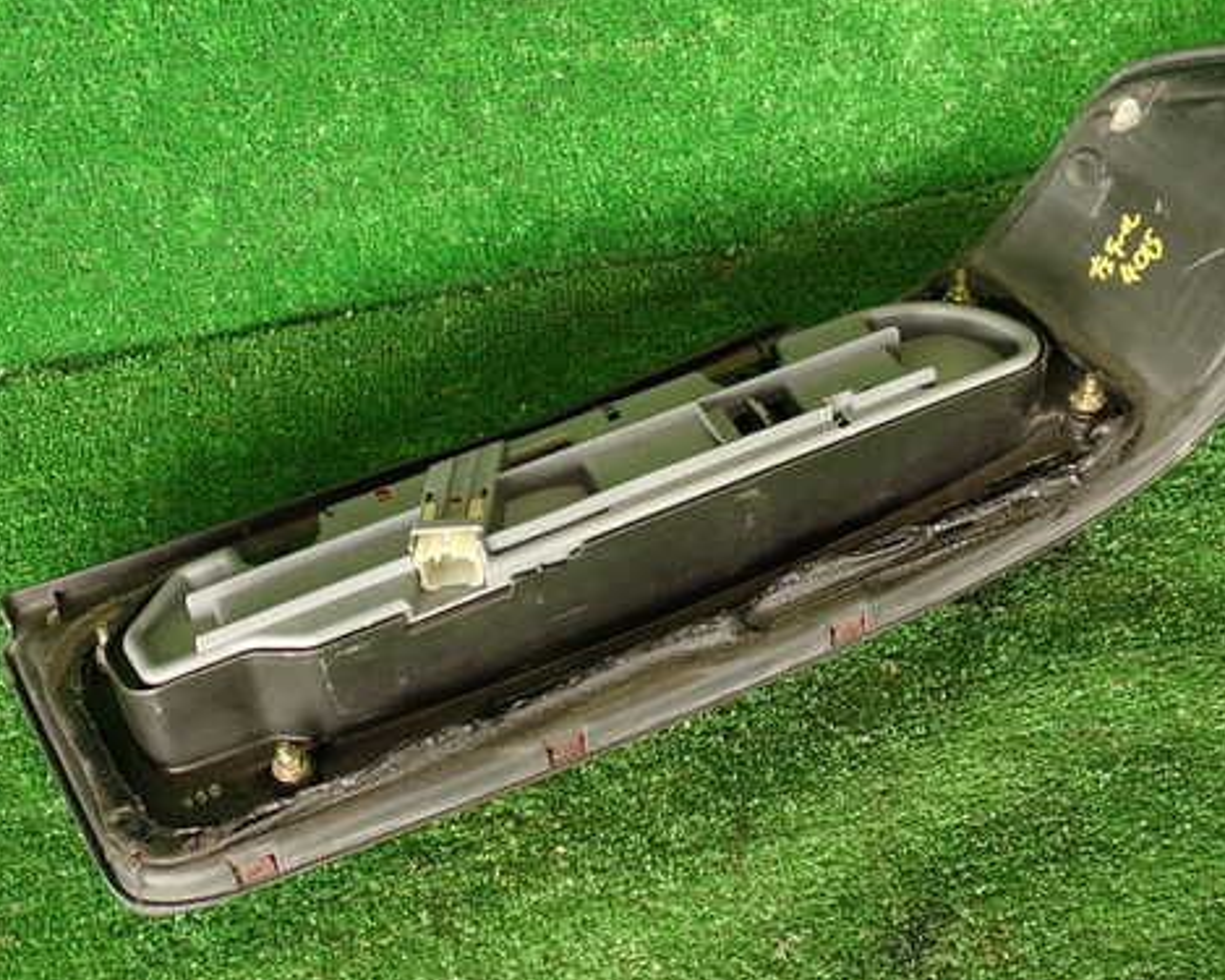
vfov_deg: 37.3
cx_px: 682
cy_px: 481
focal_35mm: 40
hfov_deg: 45.7
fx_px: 1450
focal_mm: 5.79
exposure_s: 1/60
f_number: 2.4
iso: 200
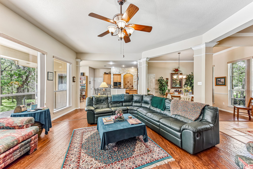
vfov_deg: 81.2
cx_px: 126
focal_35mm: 14
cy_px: 84
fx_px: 98
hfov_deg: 104.3
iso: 500
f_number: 8
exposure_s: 1/15
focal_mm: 14
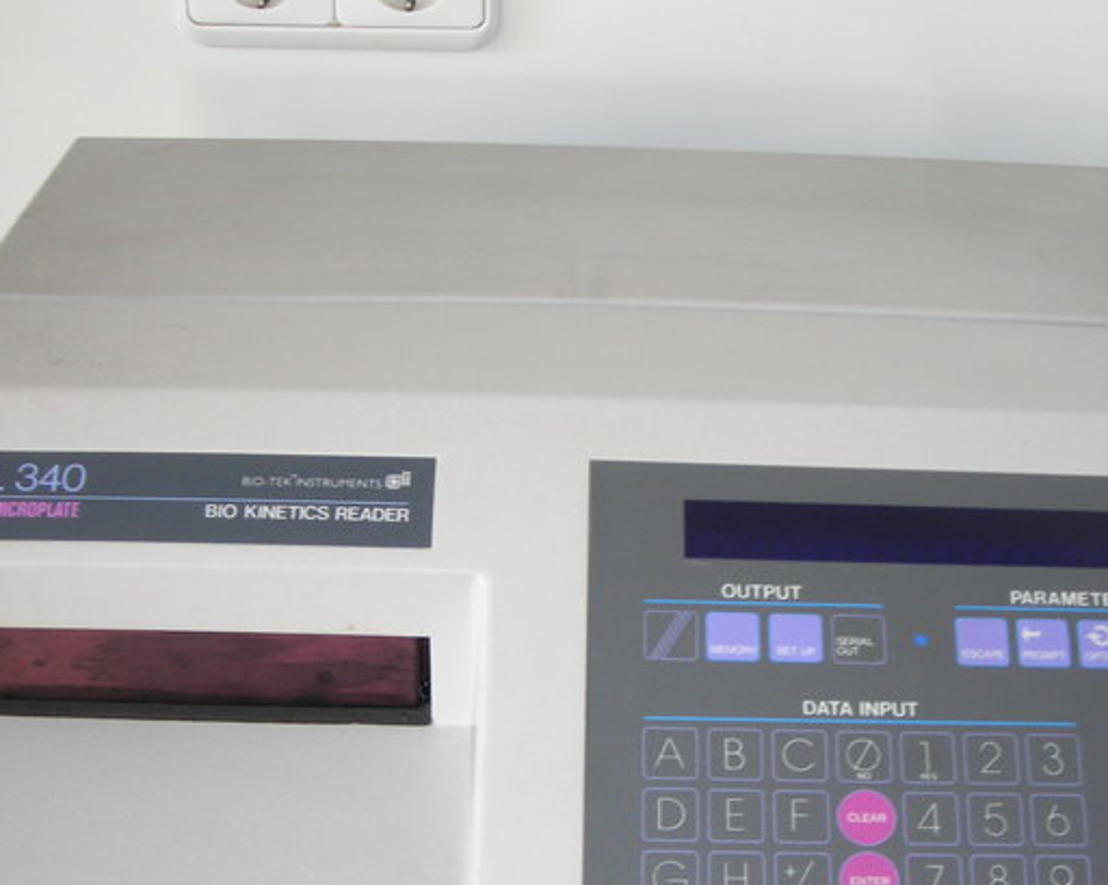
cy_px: 630
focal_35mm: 58
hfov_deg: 32.4
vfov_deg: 26.0
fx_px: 1901
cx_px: 643
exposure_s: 1/30
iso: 133
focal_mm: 6.3
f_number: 3.2
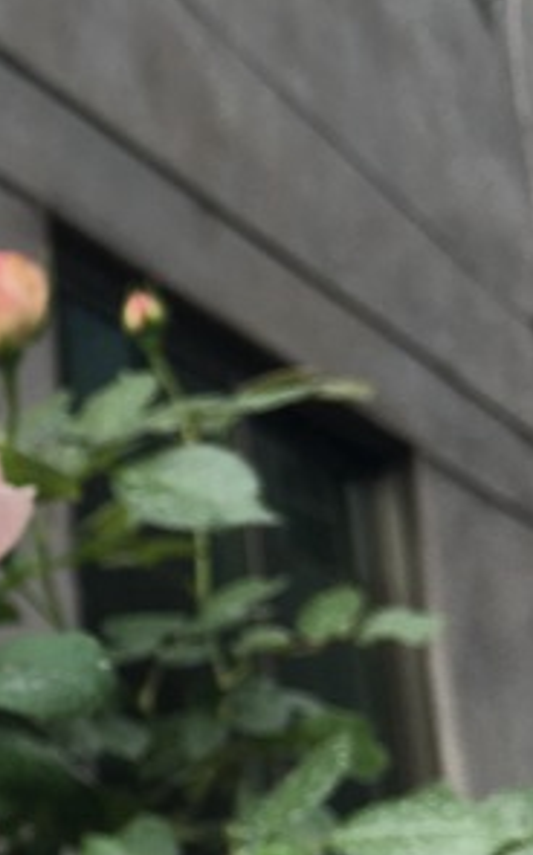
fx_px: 1746
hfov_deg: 14.9
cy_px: 620
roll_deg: +2.0
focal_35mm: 75
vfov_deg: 27.2
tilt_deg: +14.4
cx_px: -452
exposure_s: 1/657
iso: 25
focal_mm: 4.15
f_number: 2.2
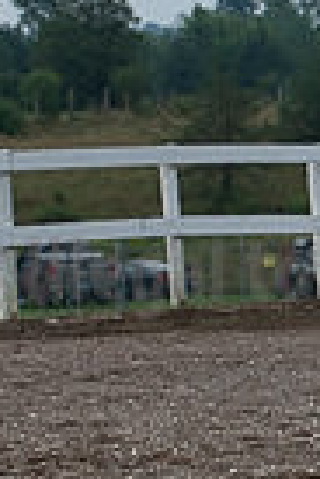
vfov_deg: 4.9
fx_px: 5653
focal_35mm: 424
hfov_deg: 3.2
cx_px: 783
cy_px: 266
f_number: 5.6
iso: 640
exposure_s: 1/1250
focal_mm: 116
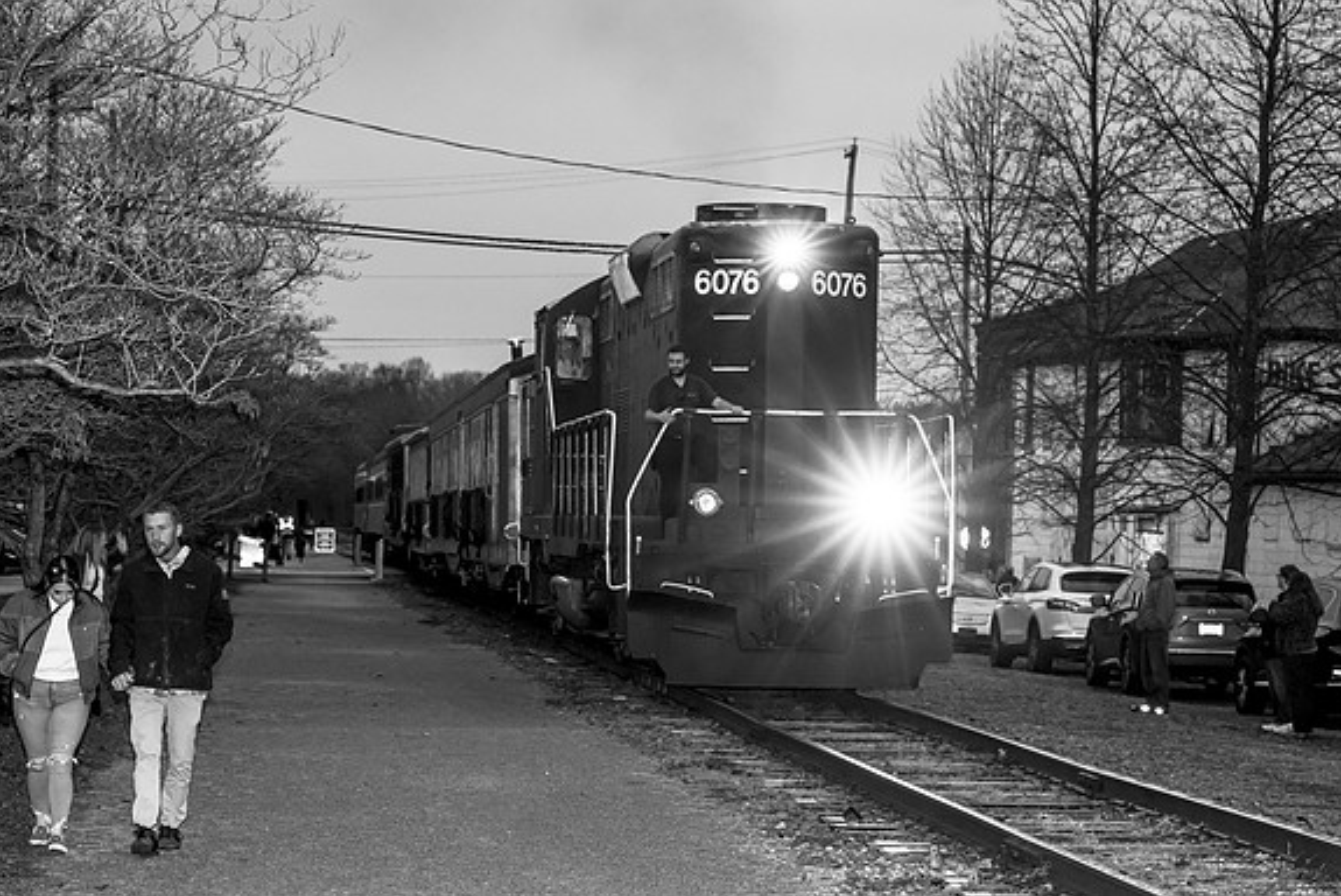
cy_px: 450
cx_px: 714
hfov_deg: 18.9
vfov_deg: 12.7
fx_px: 4025
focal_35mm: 108
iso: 1600
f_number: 7.1
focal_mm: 96
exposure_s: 1/80
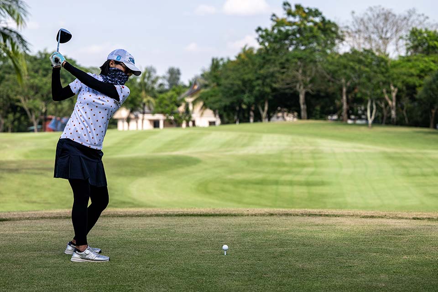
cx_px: 219
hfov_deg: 25.7
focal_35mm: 79
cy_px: 146
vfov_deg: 17.3
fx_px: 961
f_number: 3.2
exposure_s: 1/2500
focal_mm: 79
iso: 280
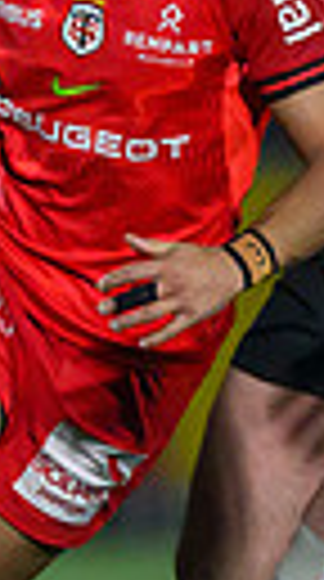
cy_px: 770
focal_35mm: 2874
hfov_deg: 0.4
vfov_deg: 0.8
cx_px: -967
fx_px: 44156
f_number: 3.2
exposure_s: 1/3200
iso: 5000
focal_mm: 400
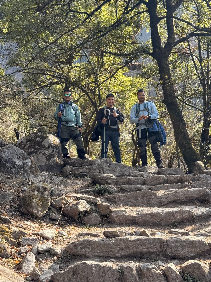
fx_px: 390
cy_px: 141
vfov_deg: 39.7
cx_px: 106
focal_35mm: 48
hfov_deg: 30.3
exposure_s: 1/620
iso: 80
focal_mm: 6.76
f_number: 1.78
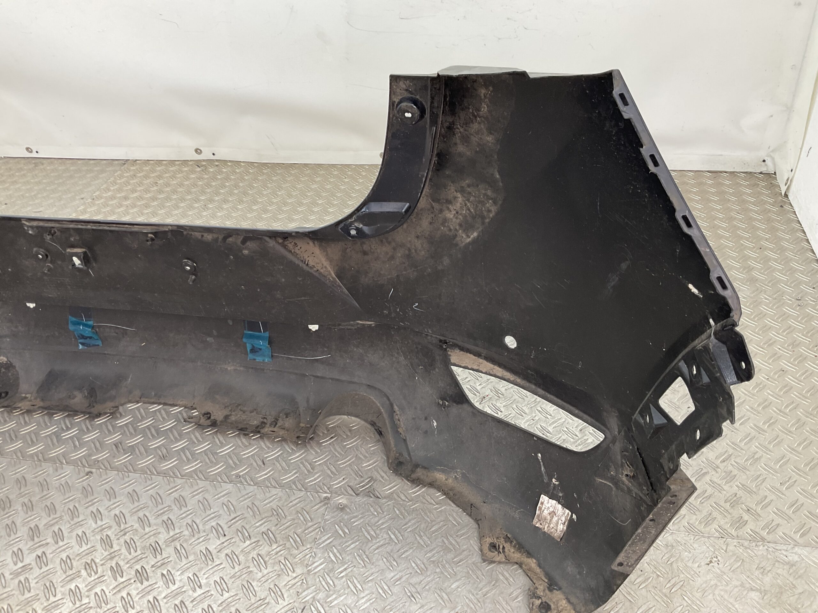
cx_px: 409
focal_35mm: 29
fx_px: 685
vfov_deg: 48.2
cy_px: 306
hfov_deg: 61.7
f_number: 1.8
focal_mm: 3
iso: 32
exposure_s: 1/100
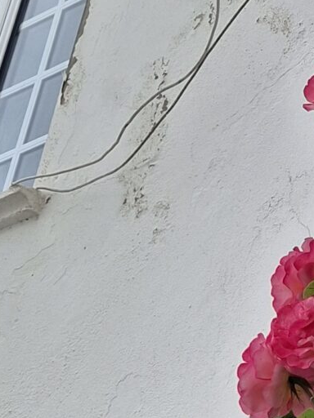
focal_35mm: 125
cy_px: 243
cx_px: 676
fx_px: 1512
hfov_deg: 10.6
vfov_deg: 15.8
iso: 32
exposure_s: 1/422
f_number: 1.8
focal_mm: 4.69
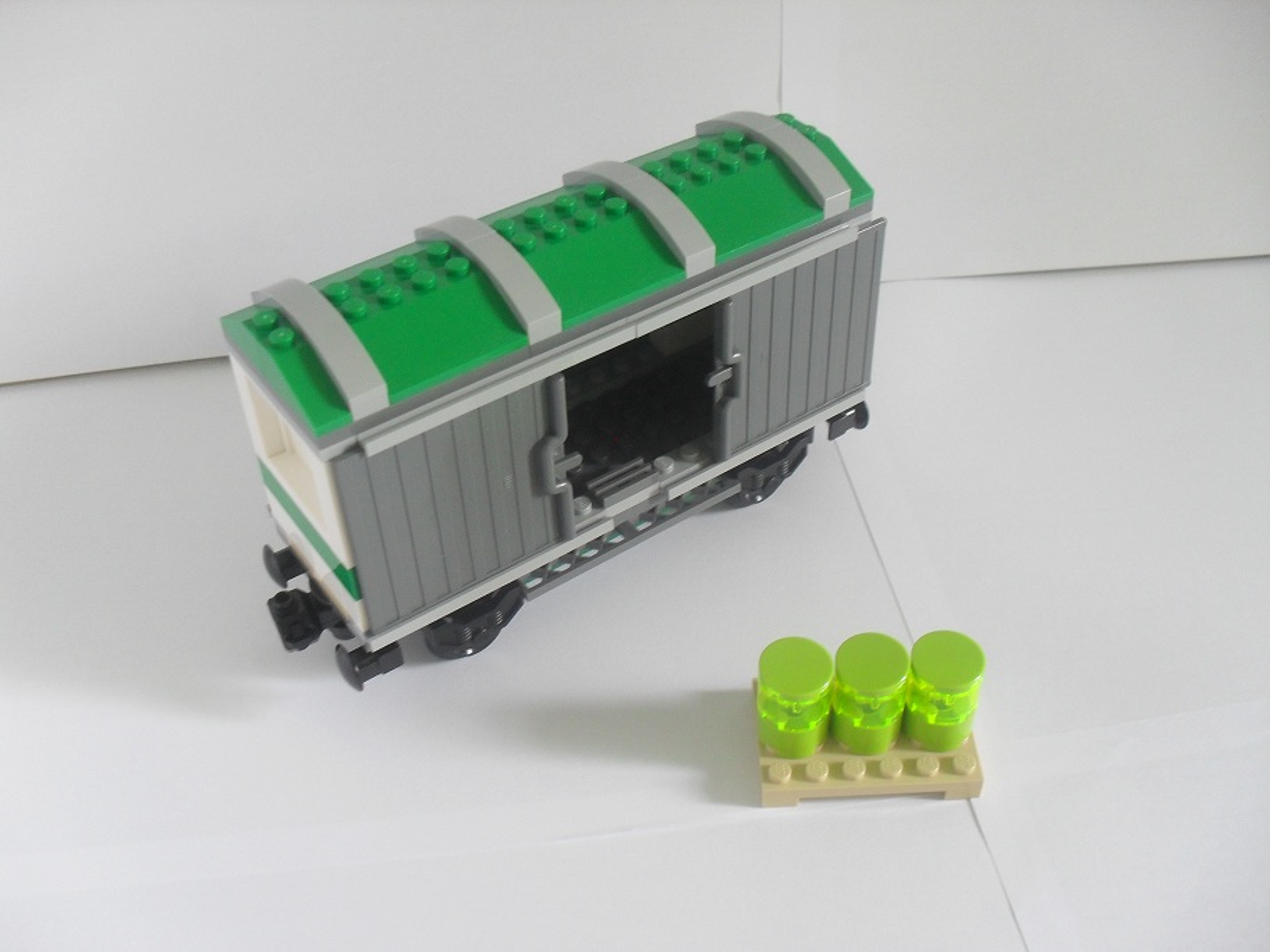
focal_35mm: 35
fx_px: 1284
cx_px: 635
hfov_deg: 52.6
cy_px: 476
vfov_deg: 40.7
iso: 200
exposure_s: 1/10
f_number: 3.2
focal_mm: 6.3
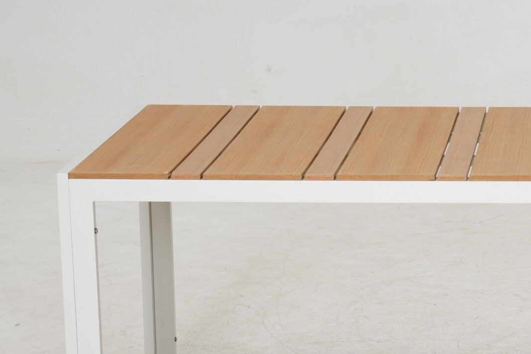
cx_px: 517
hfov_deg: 13.3
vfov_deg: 9.0
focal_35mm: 153
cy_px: 258
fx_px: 2257
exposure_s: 1/100
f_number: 16
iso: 320
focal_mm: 64
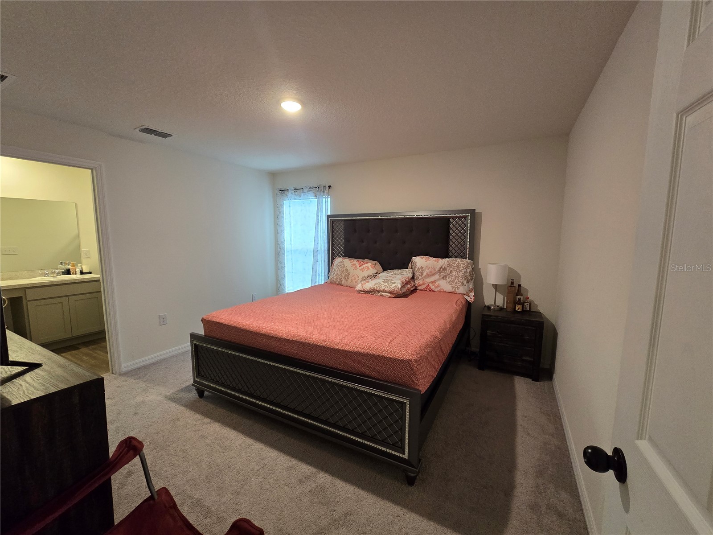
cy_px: 268
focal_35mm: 13
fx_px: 268
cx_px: 356
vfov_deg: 89.9
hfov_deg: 106.2
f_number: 2.2
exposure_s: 1/60
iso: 500
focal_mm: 2.2
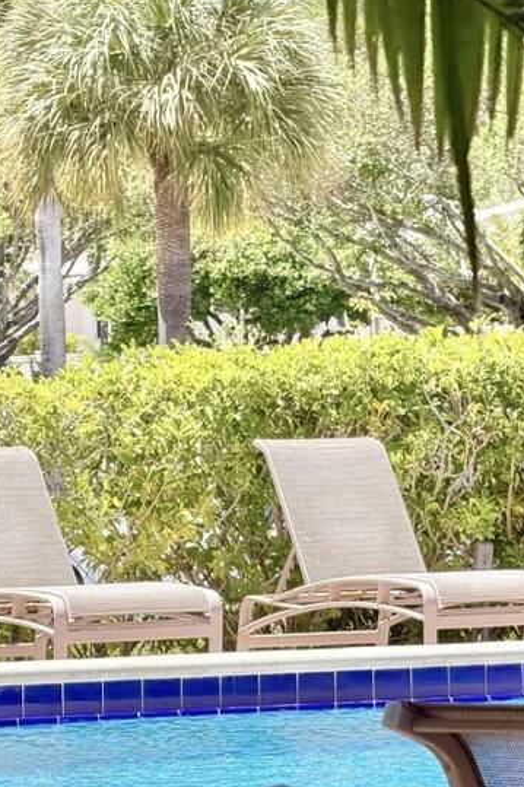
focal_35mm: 247
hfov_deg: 5.6
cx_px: 366
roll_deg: +1.6
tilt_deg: -3.0
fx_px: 5396
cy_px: 578
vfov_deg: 8.3
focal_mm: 16.89
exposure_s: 1/638
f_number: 2.8
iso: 50
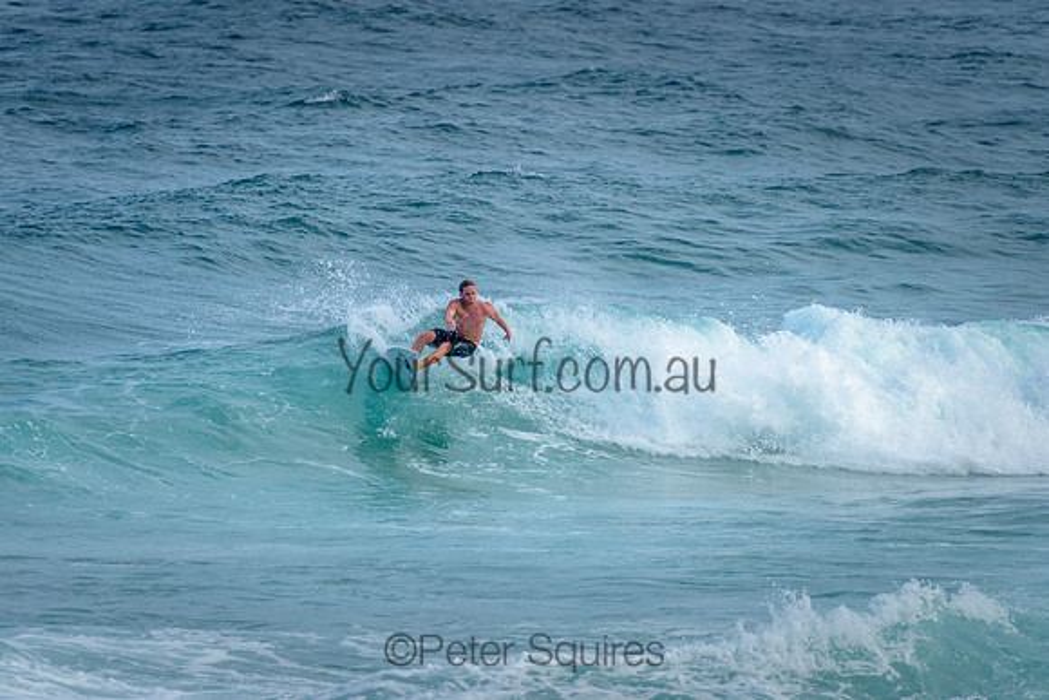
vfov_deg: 2.8
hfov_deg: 4.2
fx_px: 14299
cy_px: 273
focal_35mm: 491
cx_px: 527
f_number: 5.6
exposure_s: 1/2000
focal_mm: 400
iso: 400
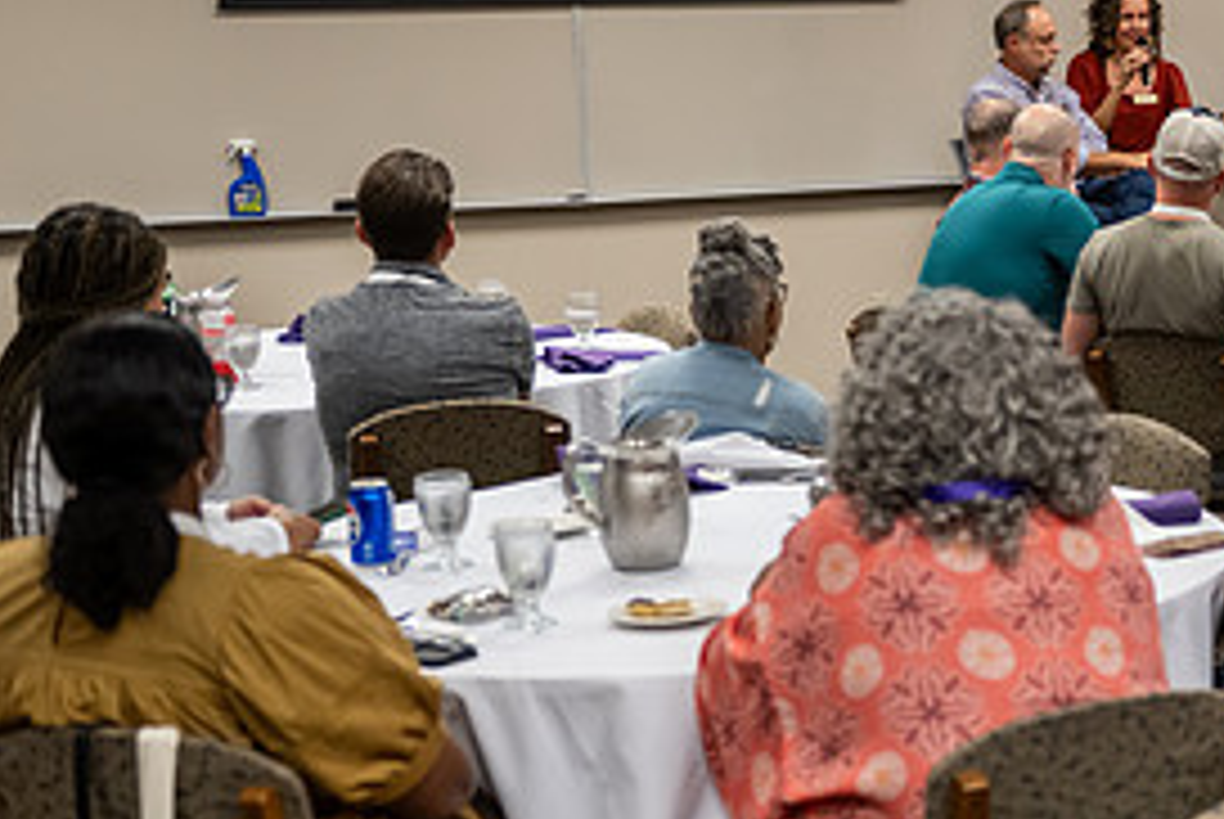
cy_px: 470
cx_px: 1228
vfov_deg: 16.9
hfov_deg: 23.9
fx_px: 2757
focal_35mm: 81
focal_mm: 38
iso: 1250
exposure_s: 1/160
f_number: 2.8
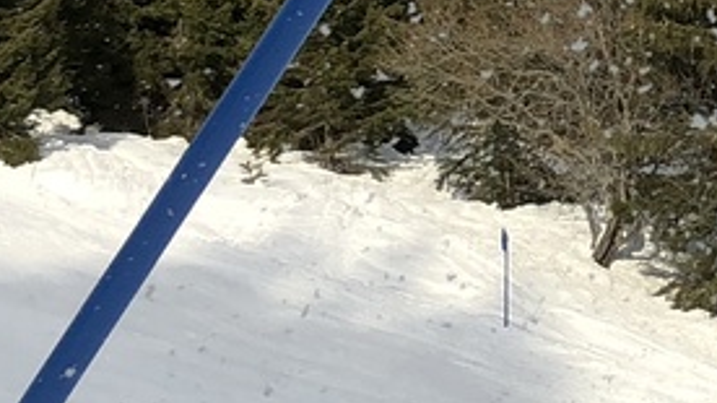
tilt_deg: +12.6
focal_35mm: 177
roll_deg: +4.7
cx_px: 881
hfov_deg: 11.9
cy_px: -104
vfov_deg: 6.8
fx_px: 3364
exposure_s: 1/2088
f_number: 1.8
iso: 20
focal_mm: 4
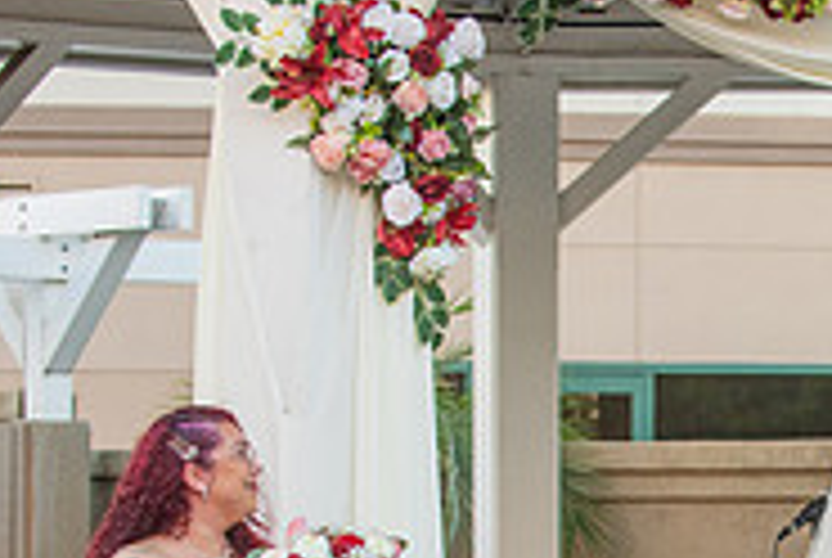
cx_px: 967
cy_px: 745
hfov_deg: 9.3
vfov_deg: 6.2
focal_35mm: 219
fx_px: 5069
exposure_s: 1/320
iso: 800
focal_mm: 70
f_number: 4
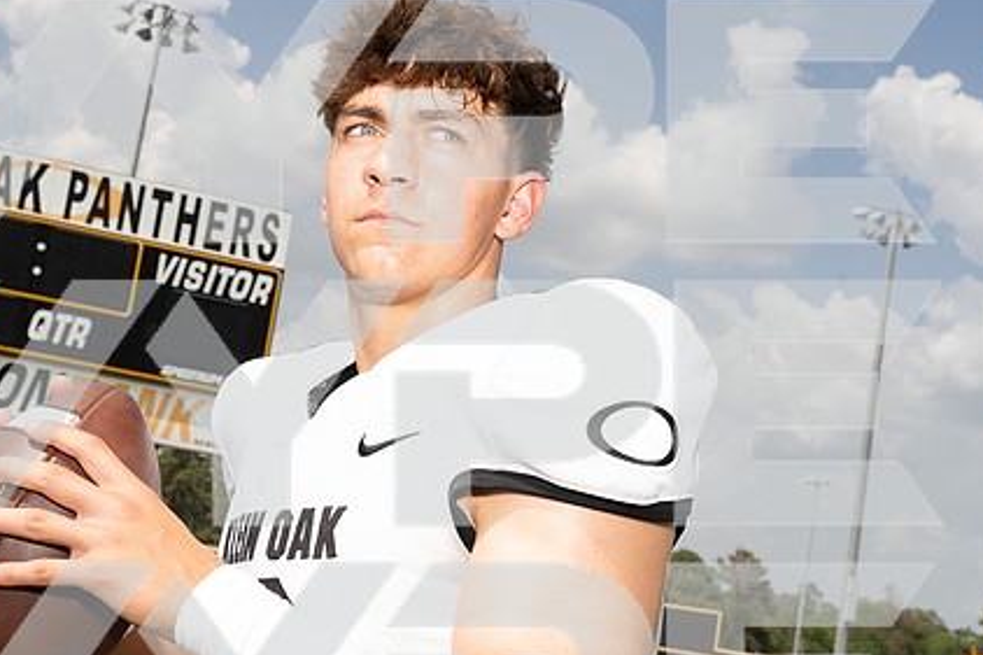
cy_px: 404
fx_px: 1501
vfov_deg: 24.5
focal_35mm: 55
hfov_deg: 36.0
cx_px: 349
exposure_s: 1/250
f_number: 11
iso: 160
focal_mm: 40
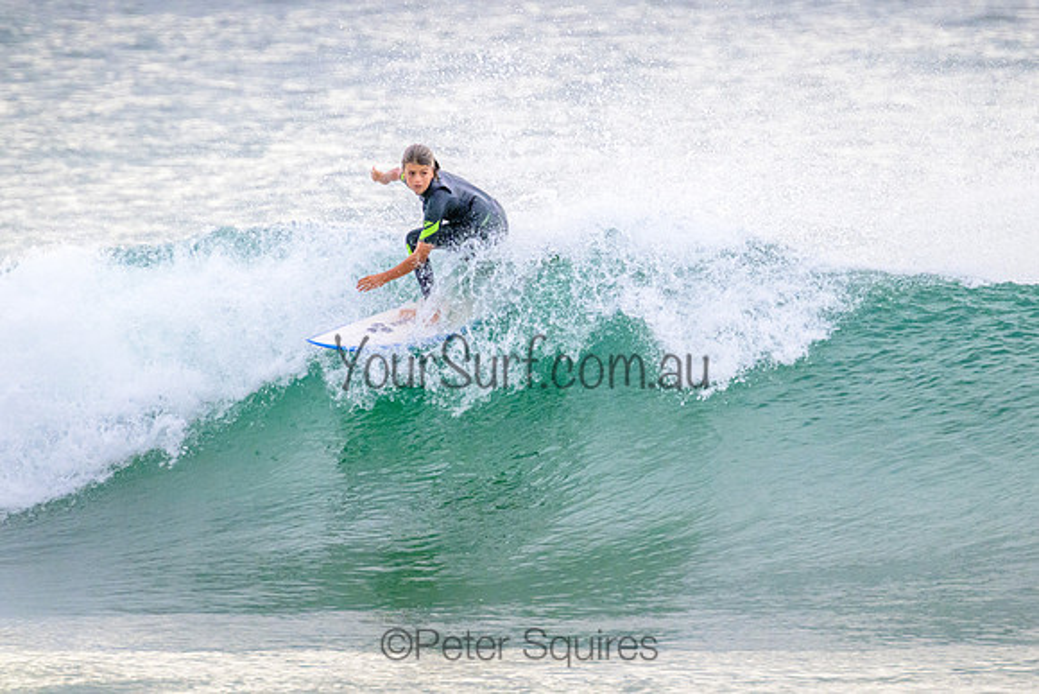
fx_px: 27151
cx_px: 611
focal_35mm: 941
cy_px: 286
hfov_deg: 2.2
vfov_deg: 1.5
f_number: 11
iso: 3600
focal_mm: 800
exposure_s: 1/2000
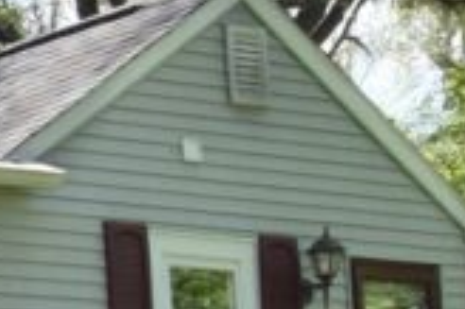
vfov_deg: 7.7
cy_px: 448
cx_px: -814
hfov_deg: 9.7
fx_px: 2271
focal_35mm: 176
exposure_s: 1/200
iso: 320
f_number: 13
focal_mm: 16
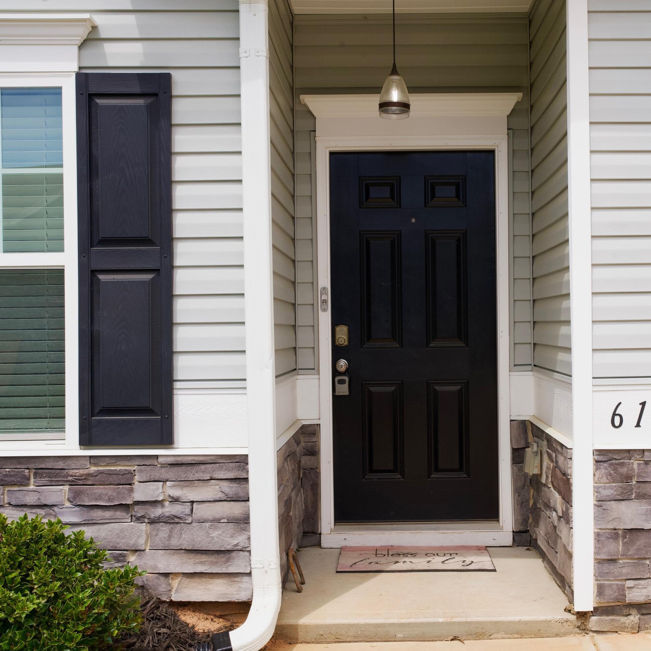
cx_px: 404
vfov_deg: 37.6
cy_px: 323
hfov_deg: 37.3
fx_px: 957
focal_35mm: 45
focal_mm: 35
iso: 1250
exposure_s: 1/400
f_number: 16
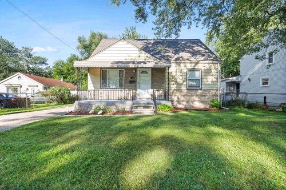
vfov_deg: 73.7
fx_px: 127
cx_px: 143
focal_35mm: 16
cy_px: 95
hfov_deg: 96.8
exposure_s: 1/50
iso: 500
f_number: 9
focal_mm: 16
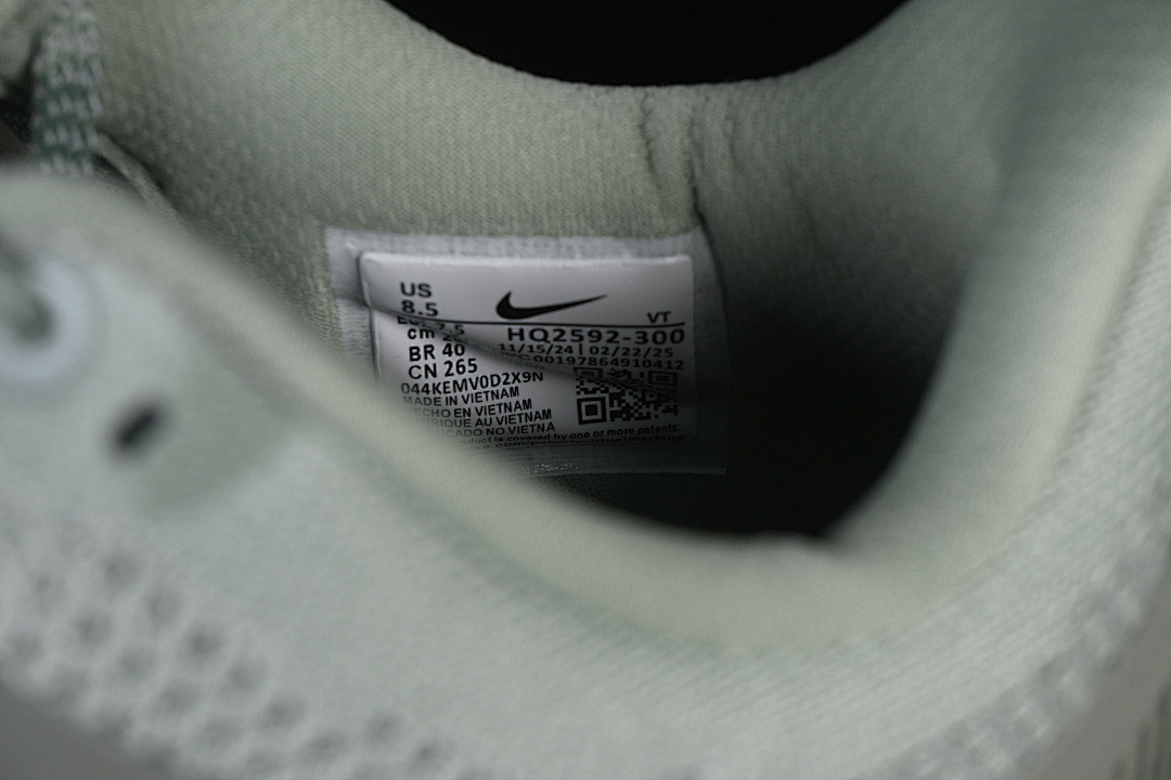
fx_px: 2439
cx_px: 586
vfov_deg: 18.2
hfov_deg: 27.0
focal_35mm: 75
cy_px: 390
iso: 160
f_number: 7.1
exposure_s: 1/80
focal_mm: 50
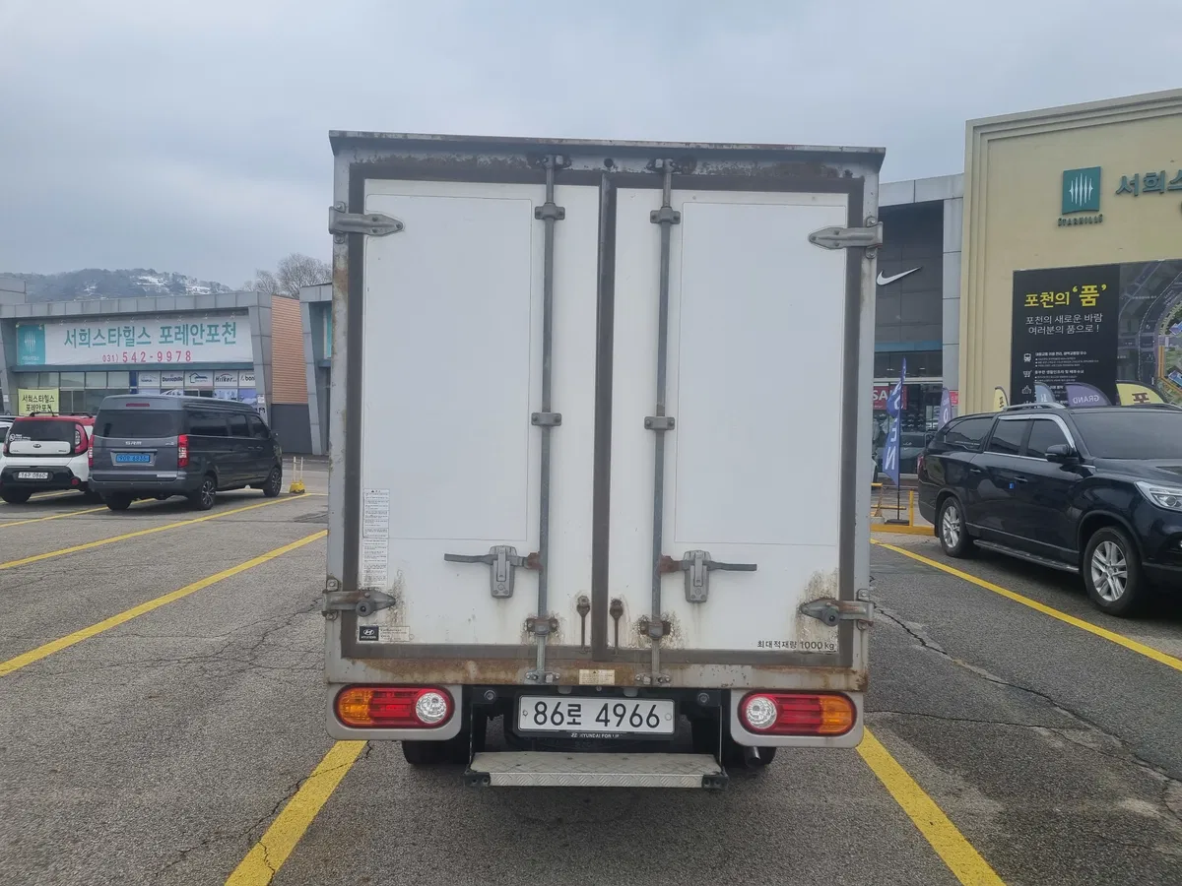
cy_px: 443
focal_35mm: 26
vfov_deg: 53.1
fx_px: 888
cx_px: 591
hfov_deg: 67.3
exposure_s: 1/752
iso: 50
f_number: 1.8
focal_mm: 5.4
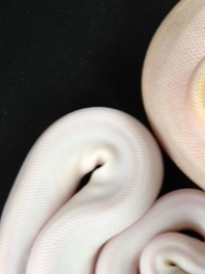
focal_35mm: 85
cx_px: 209
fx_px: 671
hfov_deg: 17.0
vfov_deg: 23.0
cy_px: 148
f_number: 2.4
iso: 80
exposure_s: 1/24
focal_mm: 4.28
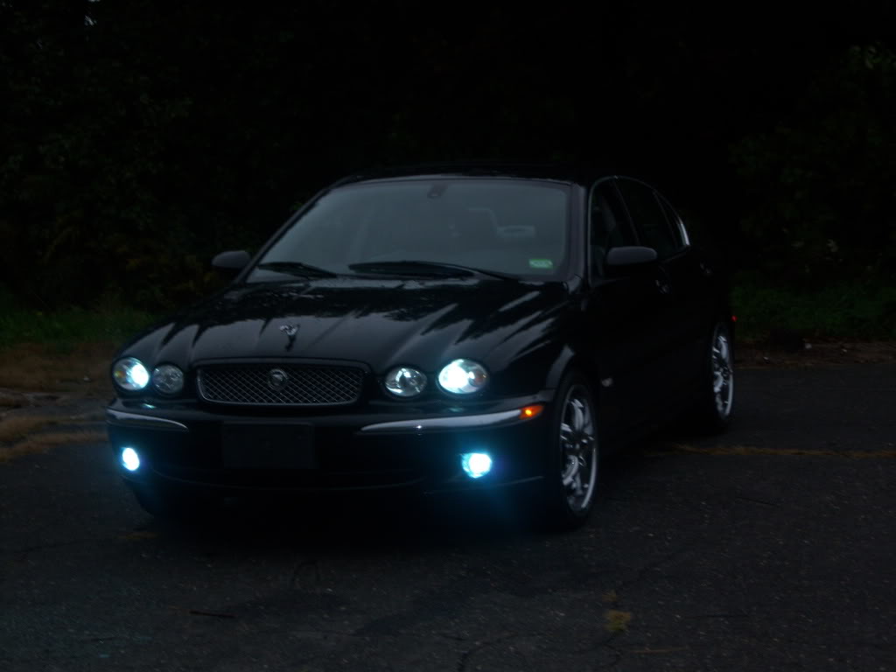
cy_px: 336
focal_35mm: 81
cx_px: 448
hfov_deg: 24.1
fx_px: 2097
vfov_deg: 18.2
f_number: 4
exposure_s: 1/80
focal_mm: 17.1
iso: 80
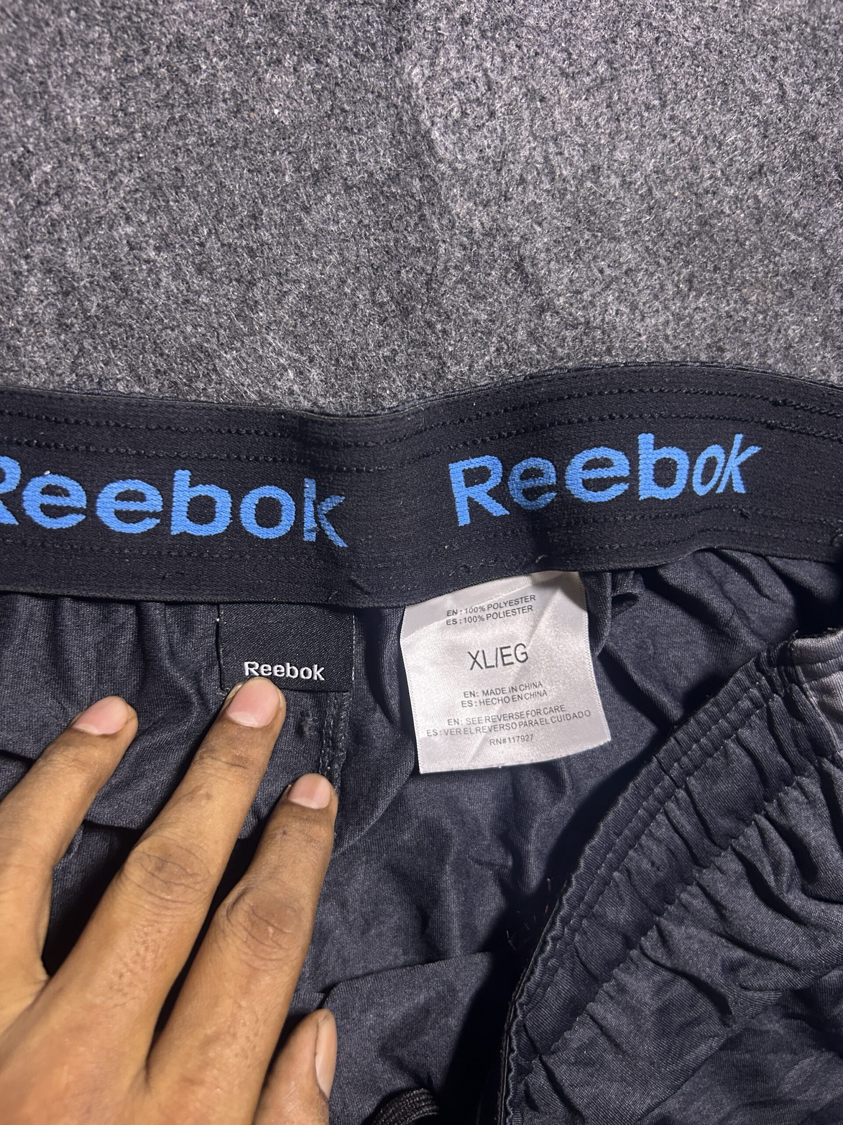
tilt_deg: -70.0
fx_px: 844
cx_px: 422
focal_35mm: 26
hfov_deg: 53.1
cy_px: 562
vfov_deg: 67.3
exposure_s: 1/50
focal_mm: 5.7
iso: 320
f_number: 1.5
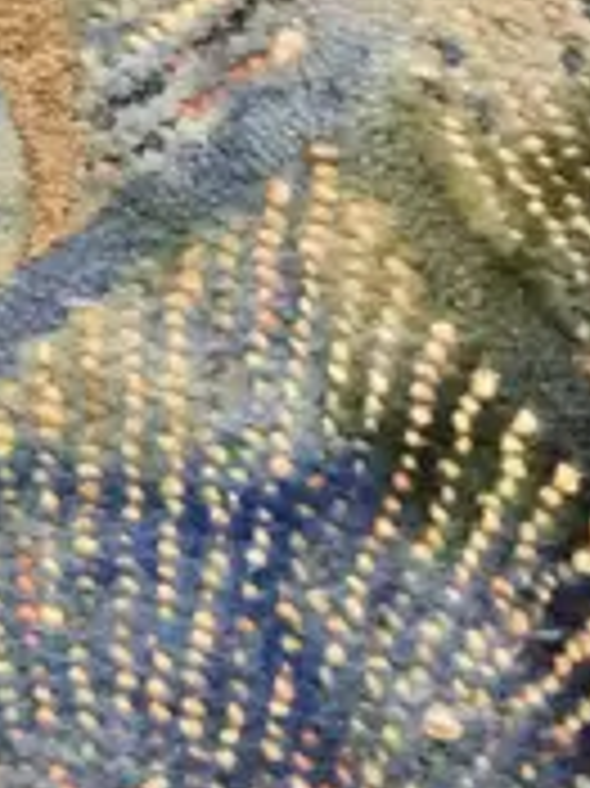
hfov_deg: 8.1
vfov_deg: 11.1
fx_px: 3868
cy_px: -450
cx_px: -779
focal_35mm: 170
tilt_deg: -50.7
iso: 50
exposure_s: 1/17
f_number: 2.2
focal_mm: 4.15
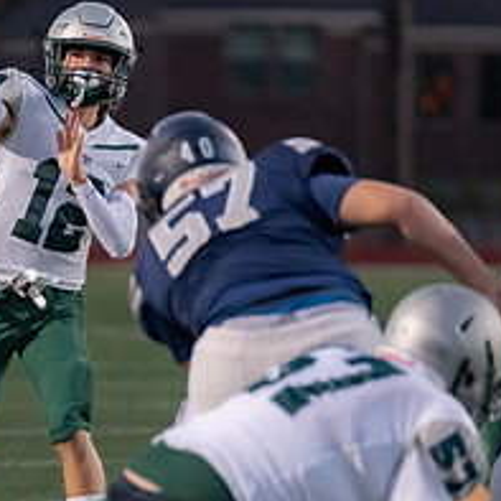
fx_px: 10971
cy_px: 366
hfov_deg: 2.6
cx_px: 5
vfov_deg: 2.6
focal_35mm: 670
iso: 2000
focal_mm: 200
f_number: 2.8
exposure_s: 1/1250
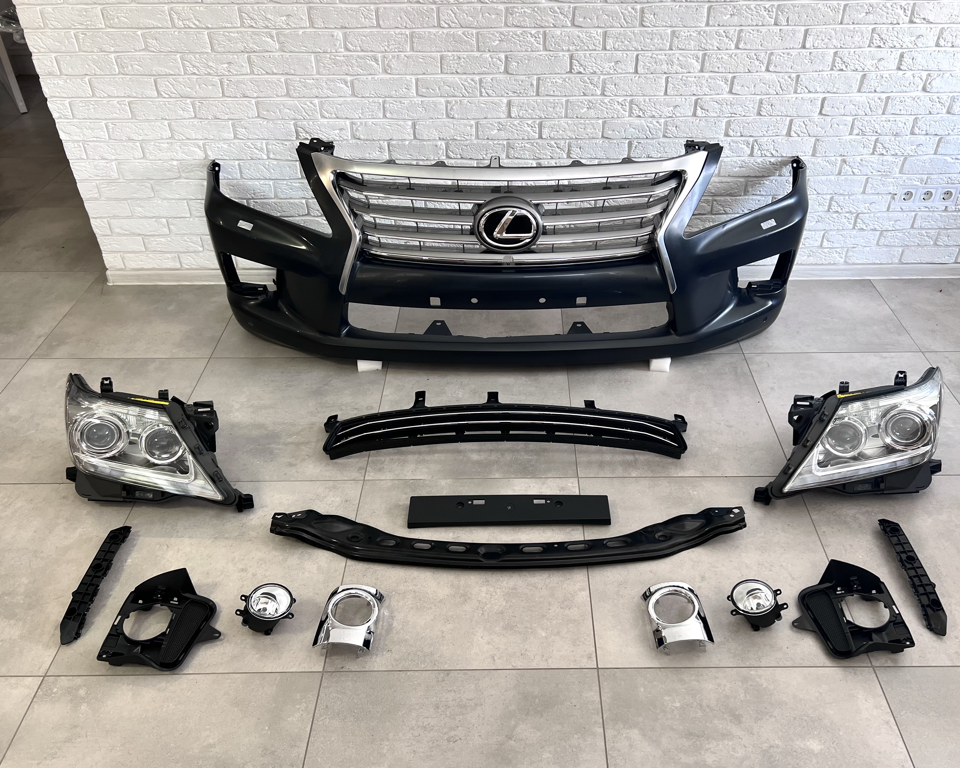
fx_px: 796
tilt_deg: -37.2
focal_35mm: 28
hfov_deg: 62.2
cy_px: 392
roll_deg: +0.3
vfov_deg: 51.5
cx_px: 510
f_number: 1.5
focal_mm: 5.7
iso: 125
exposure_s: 1/121
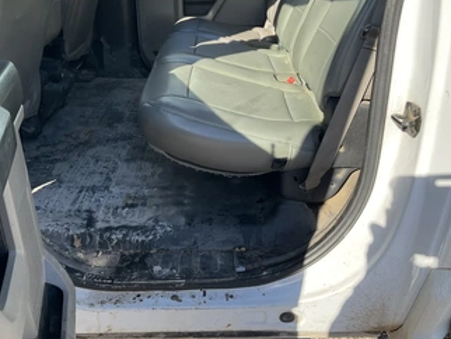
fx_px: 469
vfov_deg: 39.7
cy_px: 158
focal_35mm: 36
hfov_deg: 51.3
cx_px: 223
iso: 25
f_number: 1.8
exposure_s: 1/551
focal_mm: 3
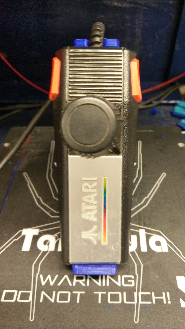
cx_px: 107
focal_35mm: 29
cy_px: 166
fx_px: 253
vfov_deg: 66.1
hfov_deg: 40.1
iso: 320
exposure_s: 1/24
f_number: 1.8
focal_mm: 4.58
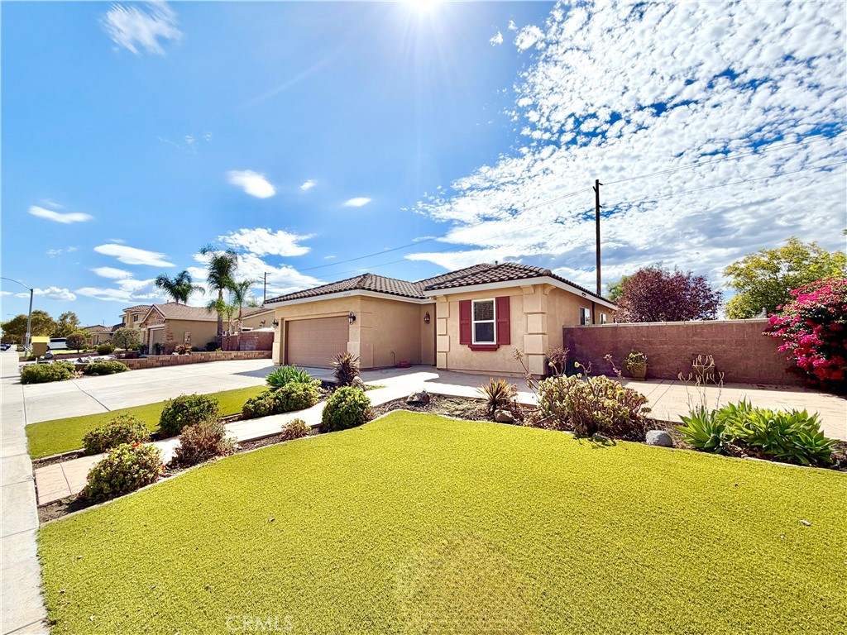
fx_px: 343
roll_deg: +0.5
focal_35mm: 14
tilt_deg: +4.4
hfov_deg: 102.1
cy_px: 318
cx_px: 424
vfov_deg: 85.7
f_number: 2.2
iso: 20
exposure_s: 1/1745
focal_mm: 2.22
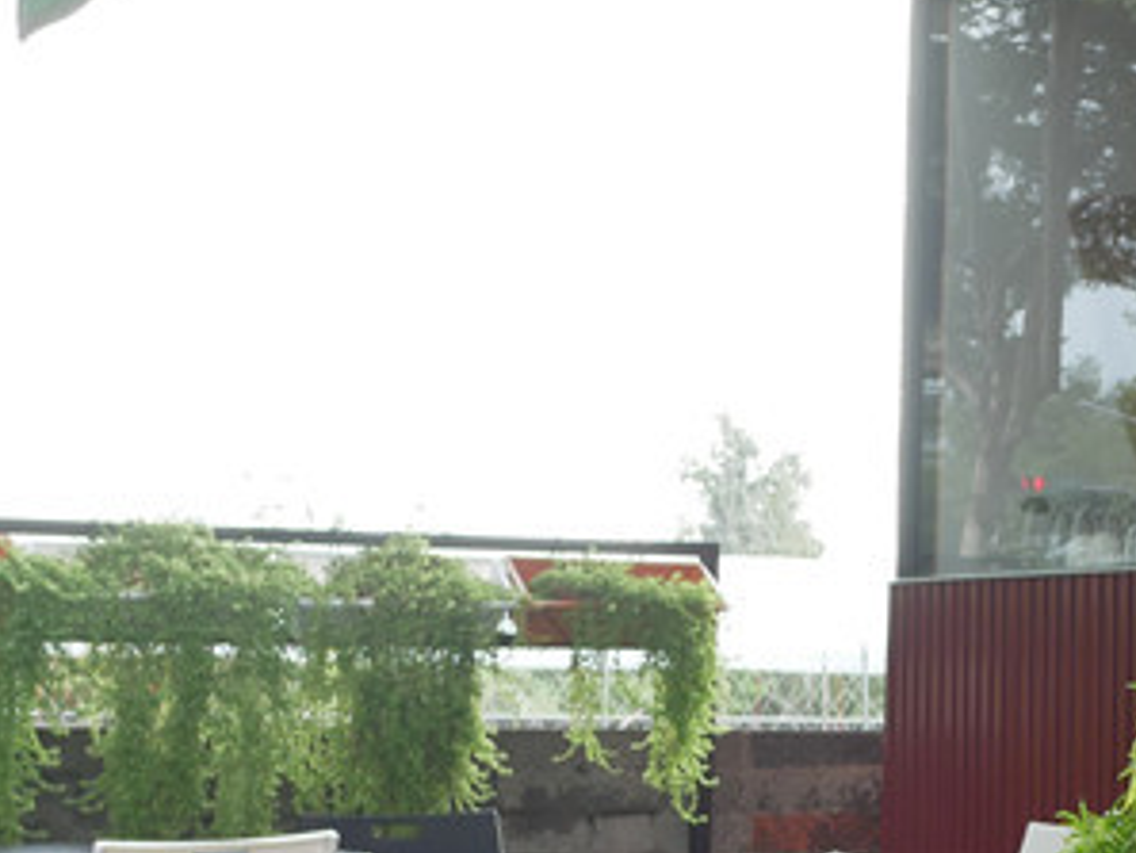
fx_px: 2988
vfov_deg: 16.2
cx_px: 1427
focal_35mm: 91
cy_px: 530
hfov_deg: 20.0
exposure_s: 1/250
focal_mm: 15
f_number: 2.8
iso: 200
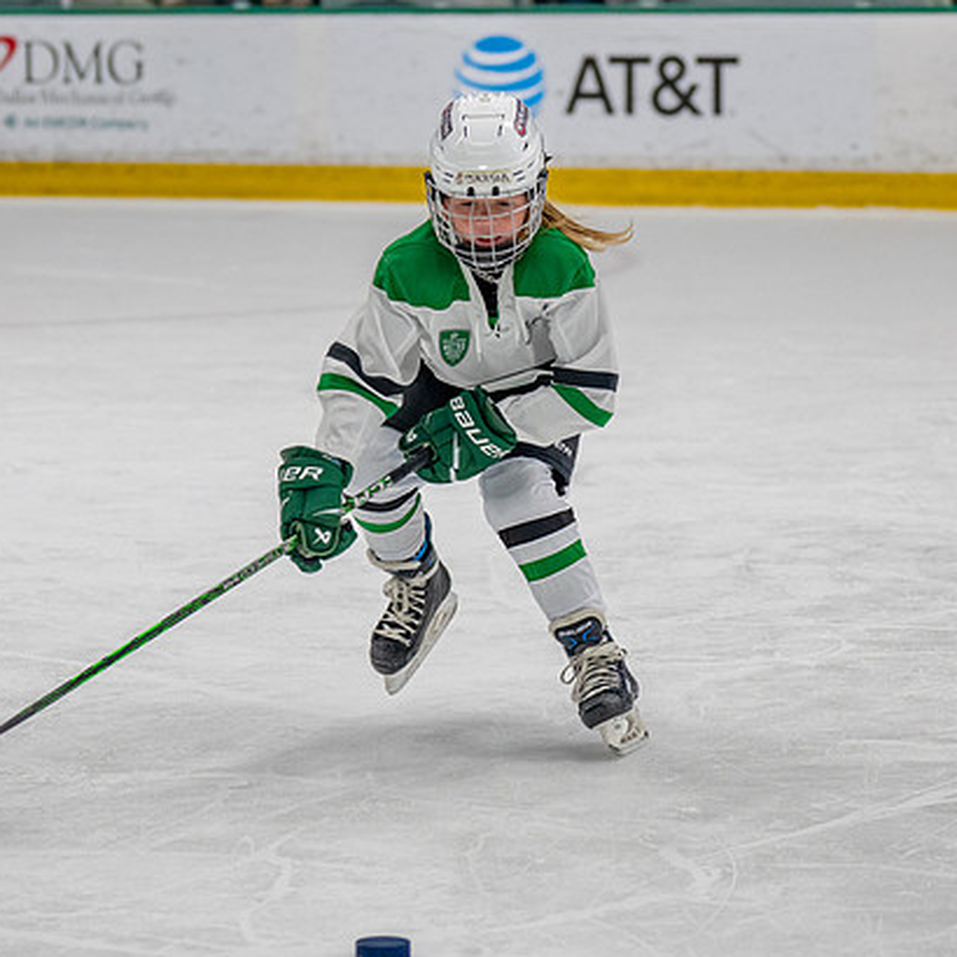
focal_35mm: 157
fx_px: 4911
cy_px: 355
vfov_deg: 11.1
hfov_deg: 11.1
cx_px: 379
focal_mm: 70
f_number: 2.8
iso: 1000
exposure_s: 1/1600
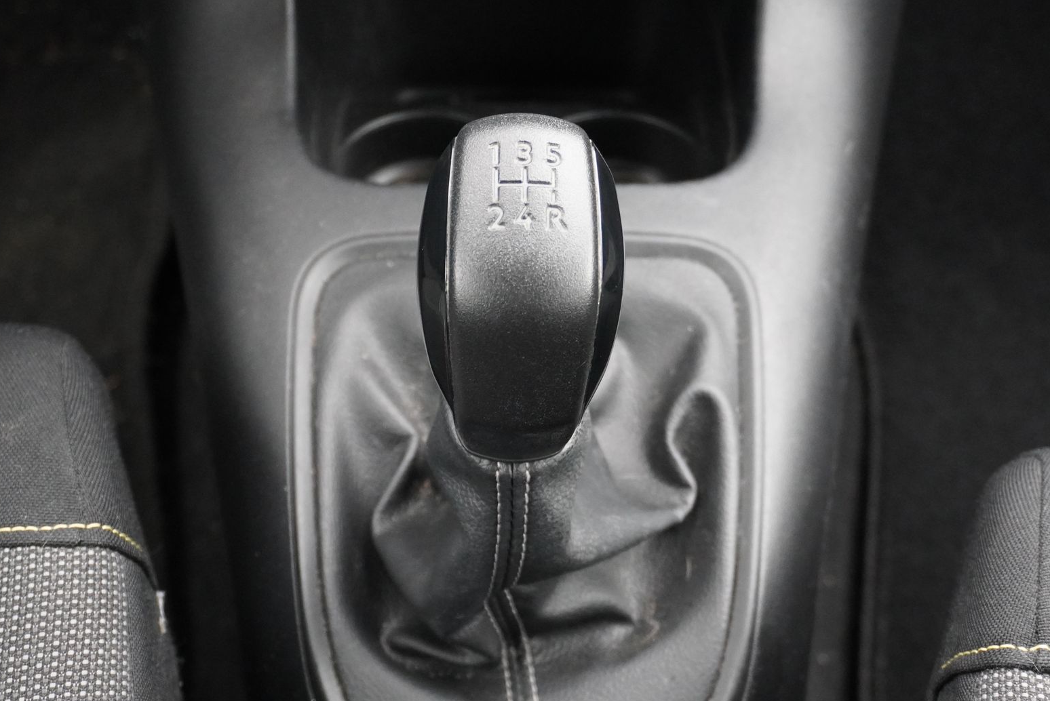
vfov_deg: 21.9
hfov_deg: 32.4
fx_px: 1809
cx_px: 560
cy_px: 355
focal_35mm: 62
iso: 3200
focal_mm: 32
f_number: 5
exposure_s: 1/50
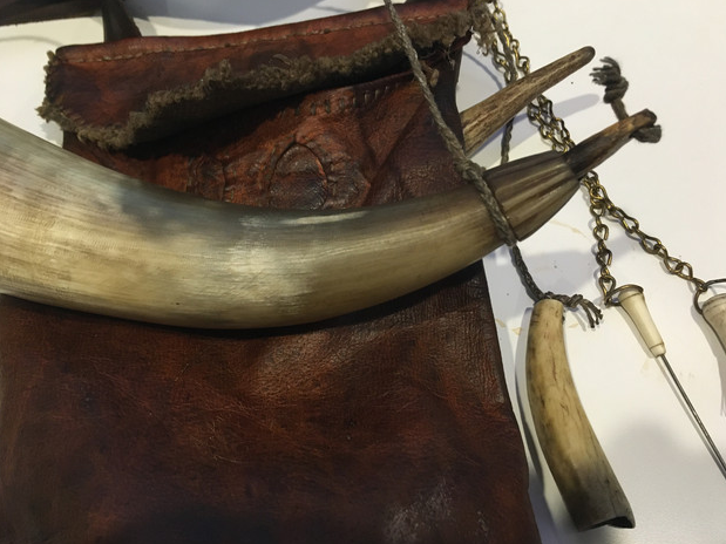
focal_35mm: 30
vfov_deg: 46.8
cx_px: 372
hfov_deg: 60.0
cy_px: 268
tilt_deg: -62.6
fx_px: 629
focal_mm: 4.15
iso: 200
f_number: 2.2
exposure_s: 1/30
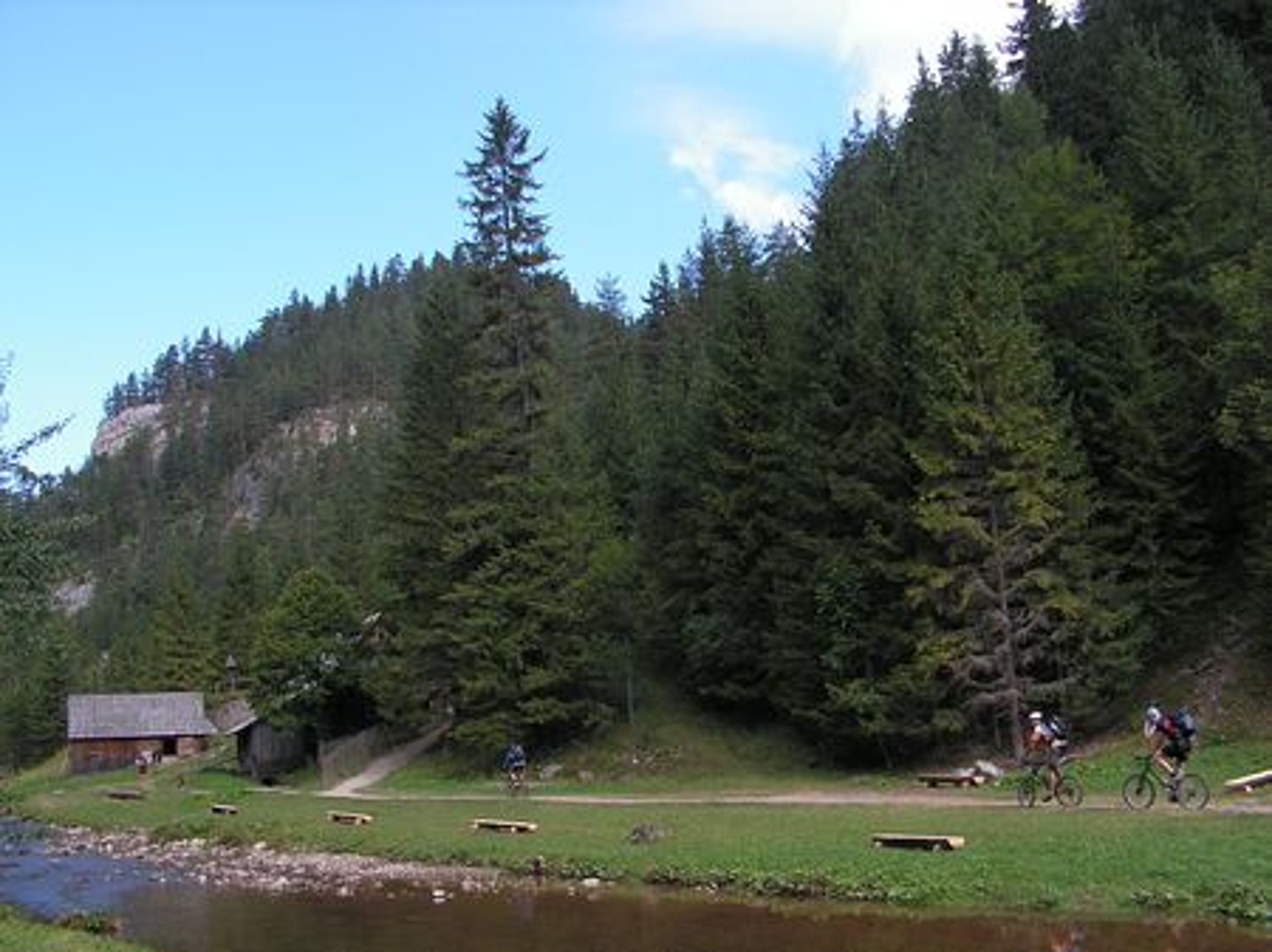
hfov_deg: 51.4
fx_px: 1322
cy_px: 476
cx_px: 636
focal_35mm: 36
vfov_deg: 39.6
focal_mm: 6
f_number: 3.2
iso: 50
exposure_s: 1/250
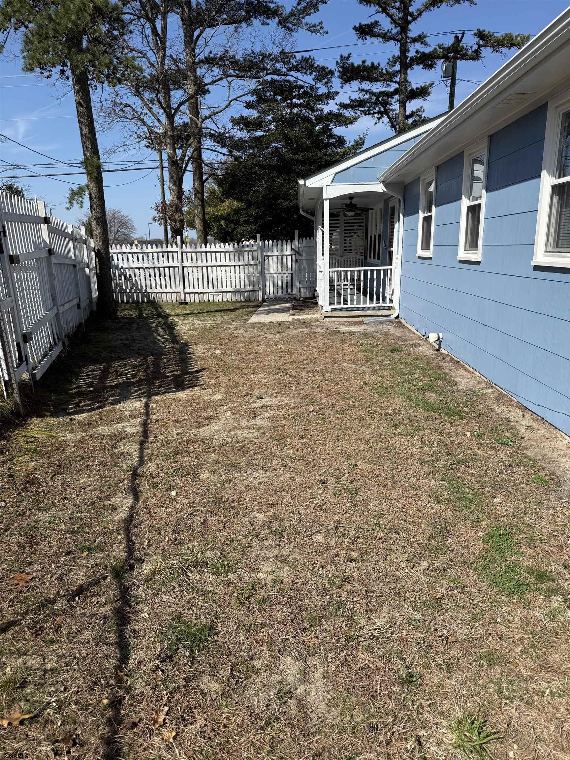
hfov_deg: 56.8
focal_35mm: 24
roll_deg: +1.2
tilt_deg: -12.6
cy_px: 380
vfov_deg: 71.6
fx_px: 527
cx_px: 285
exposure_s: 1/5319
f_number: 1.78
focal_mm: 6.76
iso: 80
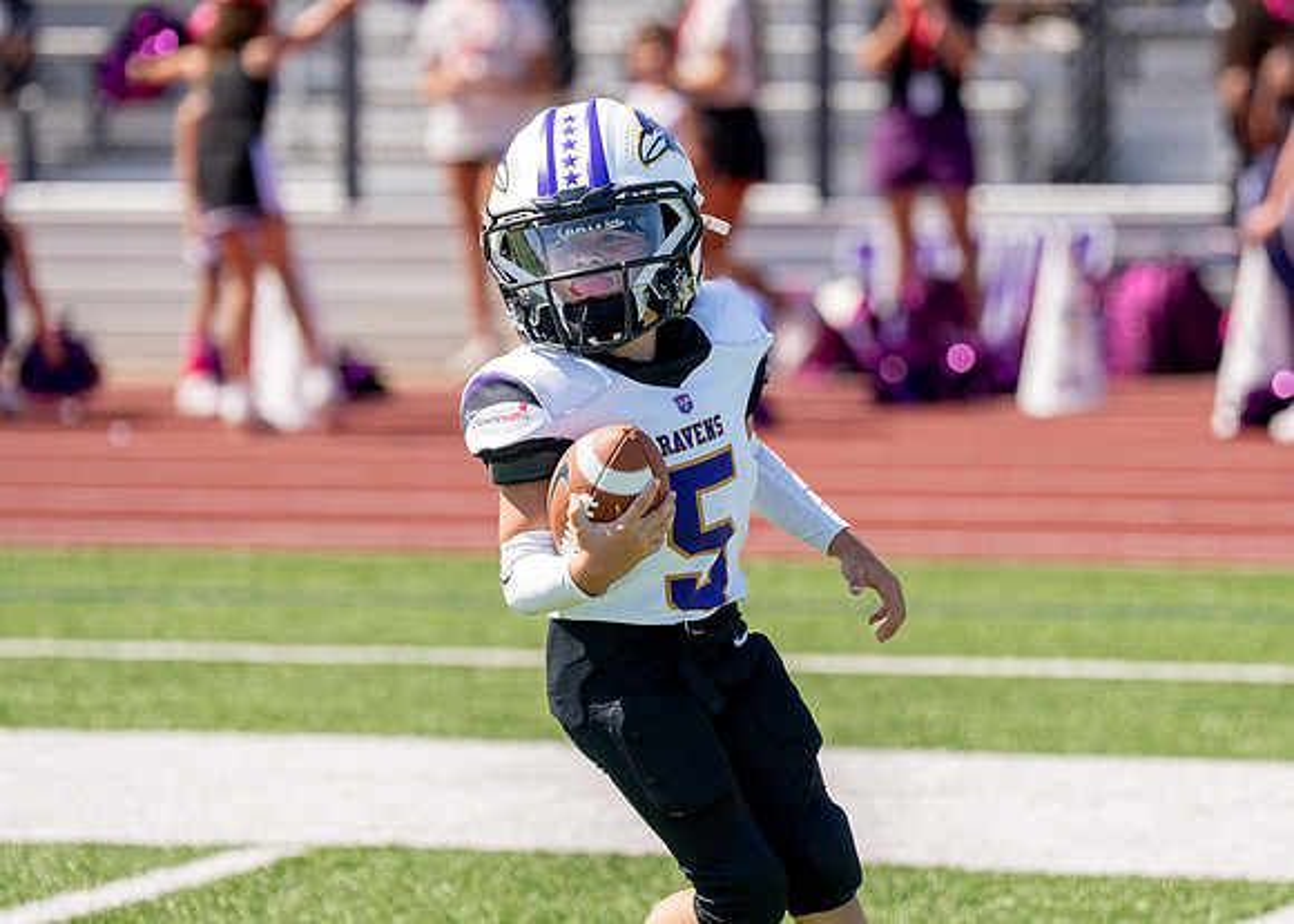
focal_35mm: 222
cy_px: 438
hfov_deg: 9.1
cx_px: 740
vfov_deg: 6.5
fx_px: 8156
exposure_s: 1/4000
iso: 200
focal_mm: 144
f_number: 2.8
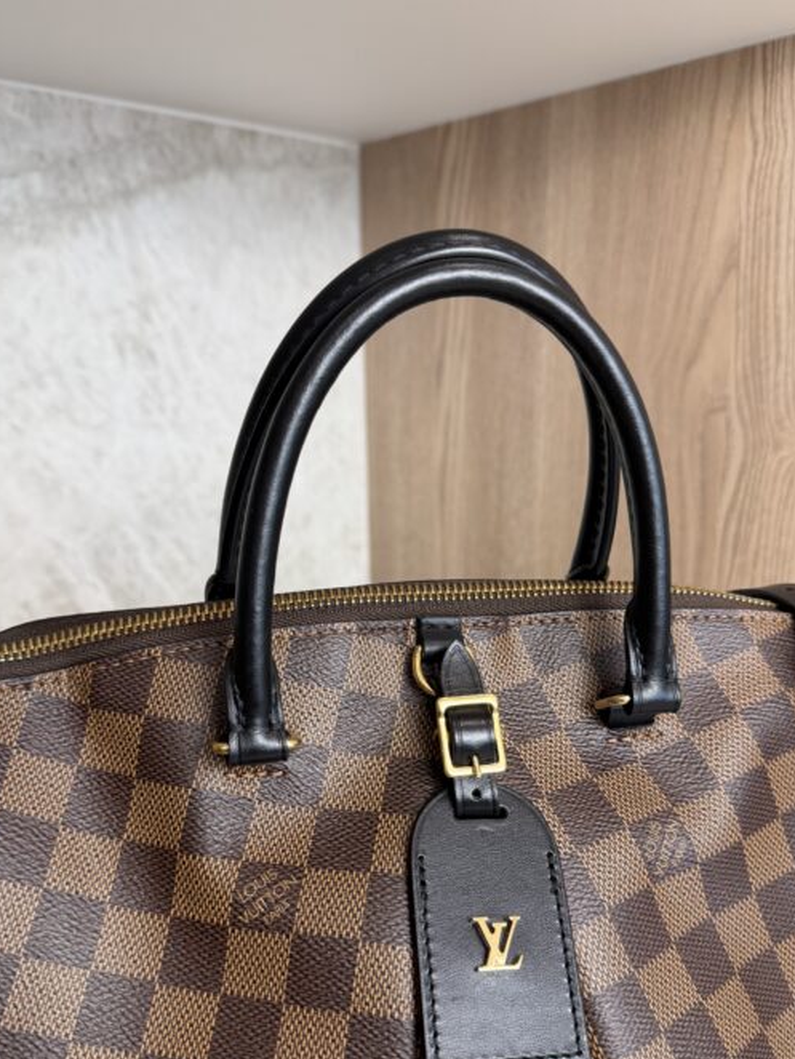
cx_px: 411
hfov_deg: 48.2
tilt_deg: -14.6
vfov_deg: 61.3
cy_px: 611
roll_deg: +0.1
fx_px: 887
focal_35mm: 29
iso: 160
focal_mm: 6.76
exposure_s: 1/120
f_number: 1.78
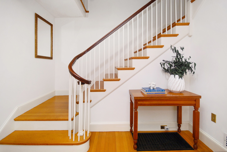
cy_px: 76
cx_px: 114
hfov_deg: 100.3
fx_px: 95
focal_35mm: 15
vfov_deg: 77.5
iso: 500
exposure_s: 1/25
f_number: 5
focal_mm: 10
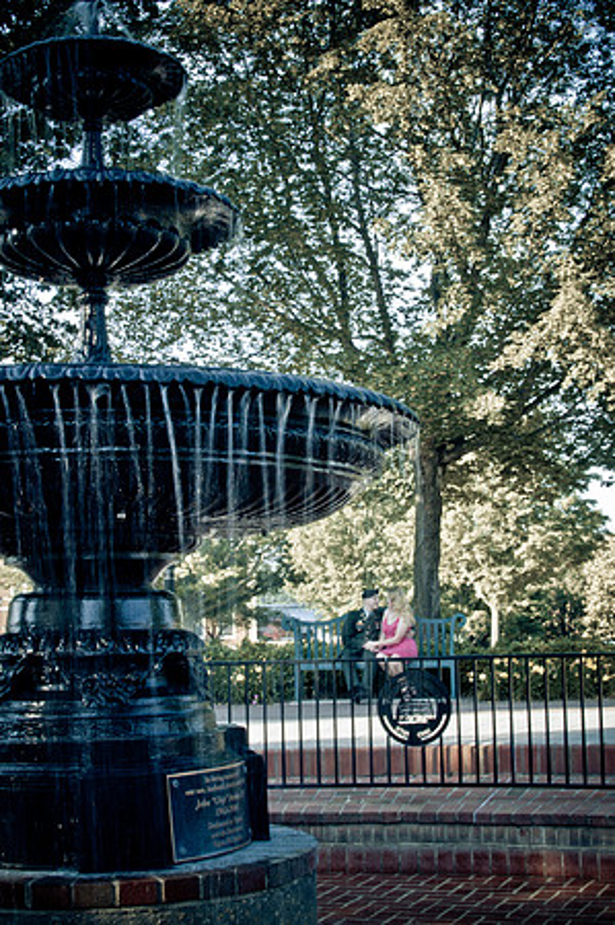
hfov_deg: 25.7
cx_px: 308
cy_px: 462
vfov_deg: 37.9
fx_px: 1348
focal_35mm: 52
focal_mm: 35
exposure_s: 1/6
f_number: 22
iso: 200
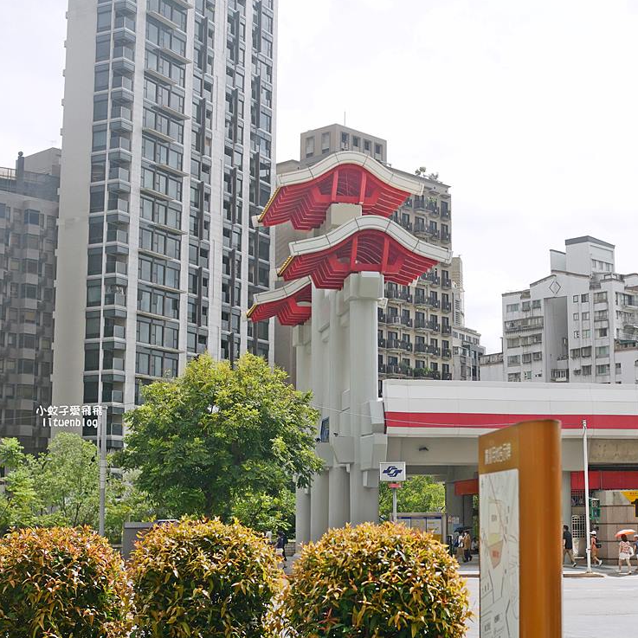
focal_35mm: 60
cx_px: 429
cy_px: 319
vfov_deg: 28.6
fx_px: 1251
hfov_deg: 28.4
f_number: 4
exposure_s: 1/1600
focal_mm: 25
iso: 200
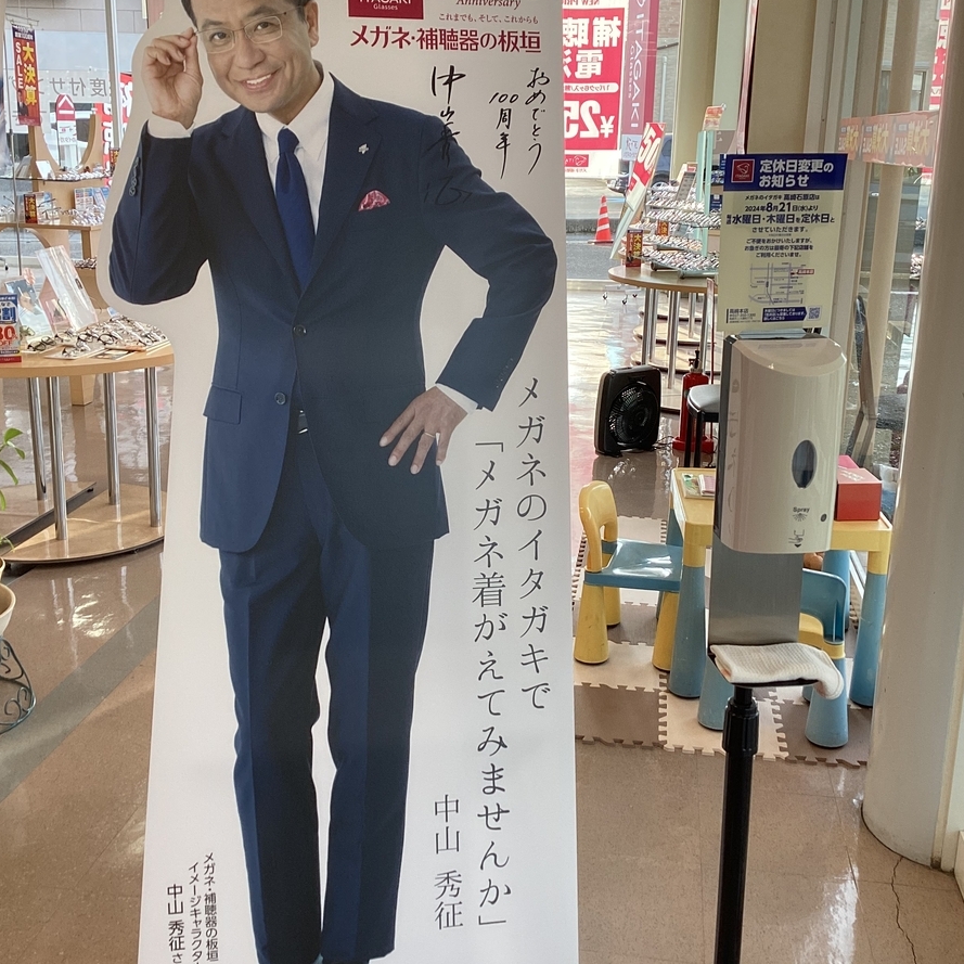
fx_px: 1166
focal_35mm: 37
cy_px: 433
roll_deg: -0.5
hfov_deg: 44.9
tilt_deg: -14.2
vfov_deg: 44.9
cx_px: 486
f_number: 2.4
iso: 40
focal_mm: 3.3
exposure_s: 1/120
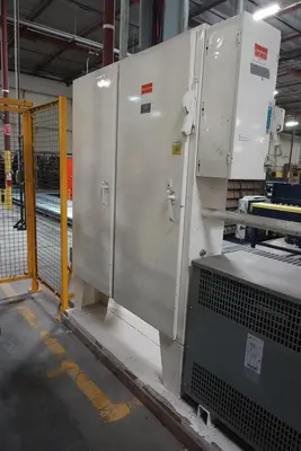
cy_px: 226
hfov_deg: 53.2
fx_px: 301
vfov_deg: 73.7
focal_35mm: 24
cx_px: 150
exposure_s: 1/250
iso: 1600
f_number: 1.8
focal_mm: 8.8
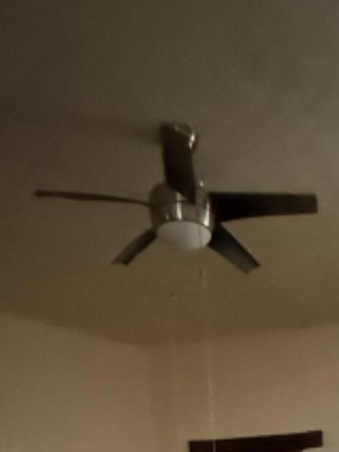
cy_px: 656
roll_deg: +1.5
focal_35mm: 44
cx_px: 286
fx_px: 575
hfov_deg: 31.7
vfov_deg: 29.3
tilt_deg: -12.0
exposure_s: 1/39
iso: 1600
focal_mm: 2.22
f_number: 2.2
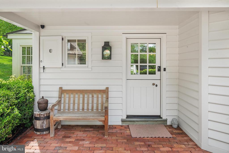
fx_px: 153
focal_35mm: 24
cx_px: 114
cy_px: 76
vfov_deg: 53.1
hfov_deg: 73.7
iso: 400
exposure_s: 1/40
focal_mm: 24
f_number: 10
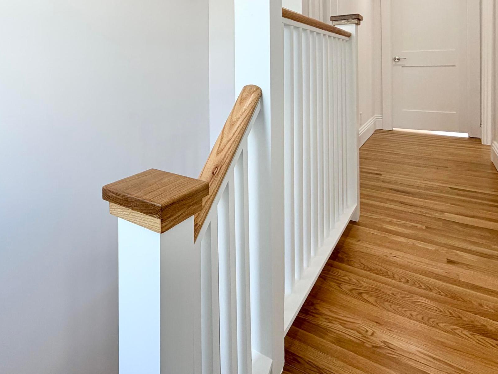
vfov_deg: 51.3
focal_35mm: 25
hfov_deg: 67.0
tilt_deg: -1.3
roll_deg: +1.5
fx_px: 360
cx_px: 157
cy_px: 72
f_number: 2.2
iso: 80
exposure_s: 1/120
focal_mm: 2.22
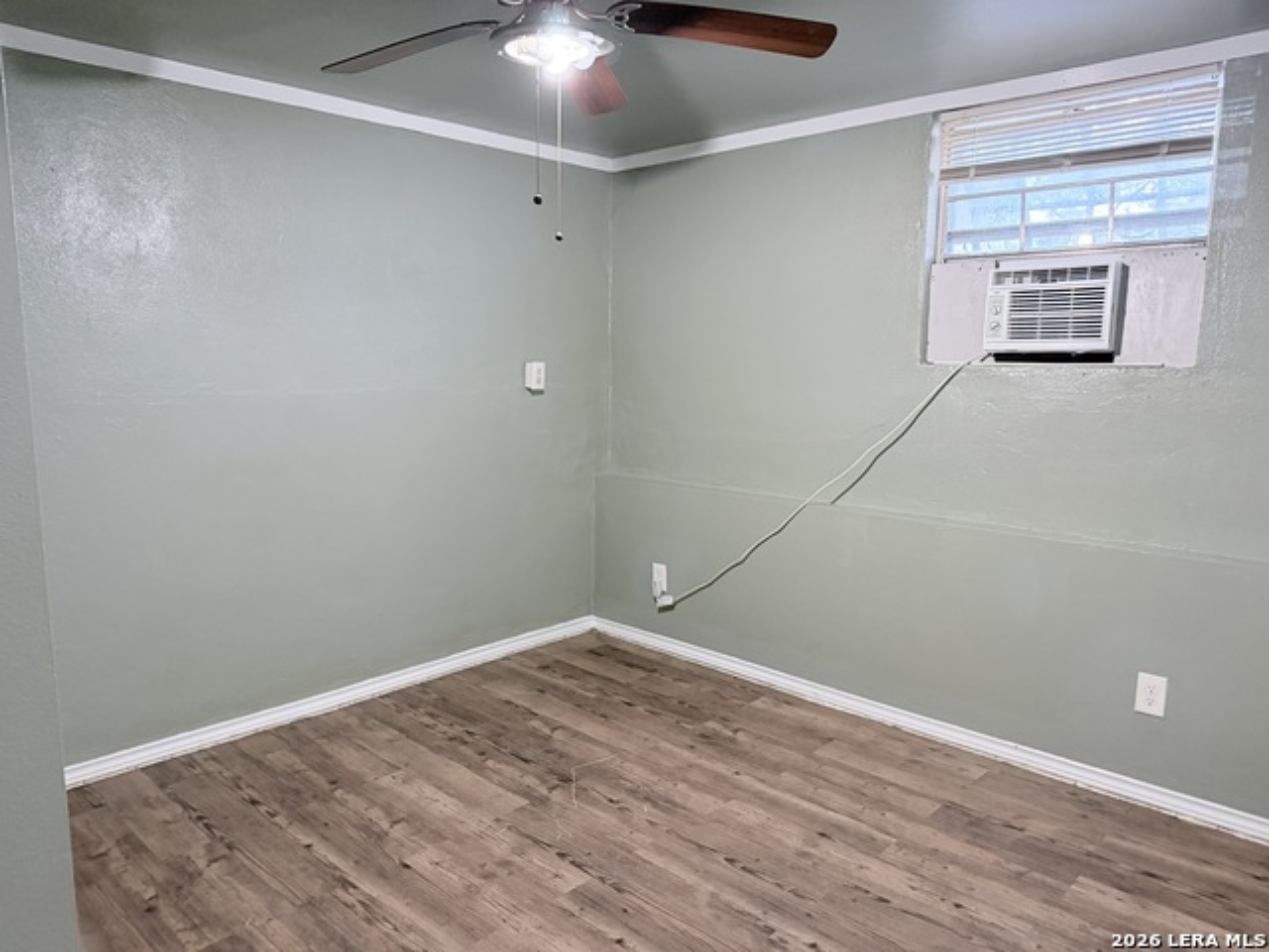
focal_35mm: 24
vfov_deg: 56.8
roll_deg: -1.4
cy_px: 476
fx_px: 880
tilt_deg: -6.0
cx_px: 634
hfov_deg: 71.6
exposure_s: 1/60
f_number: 1.78
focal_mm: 6.76
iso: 640
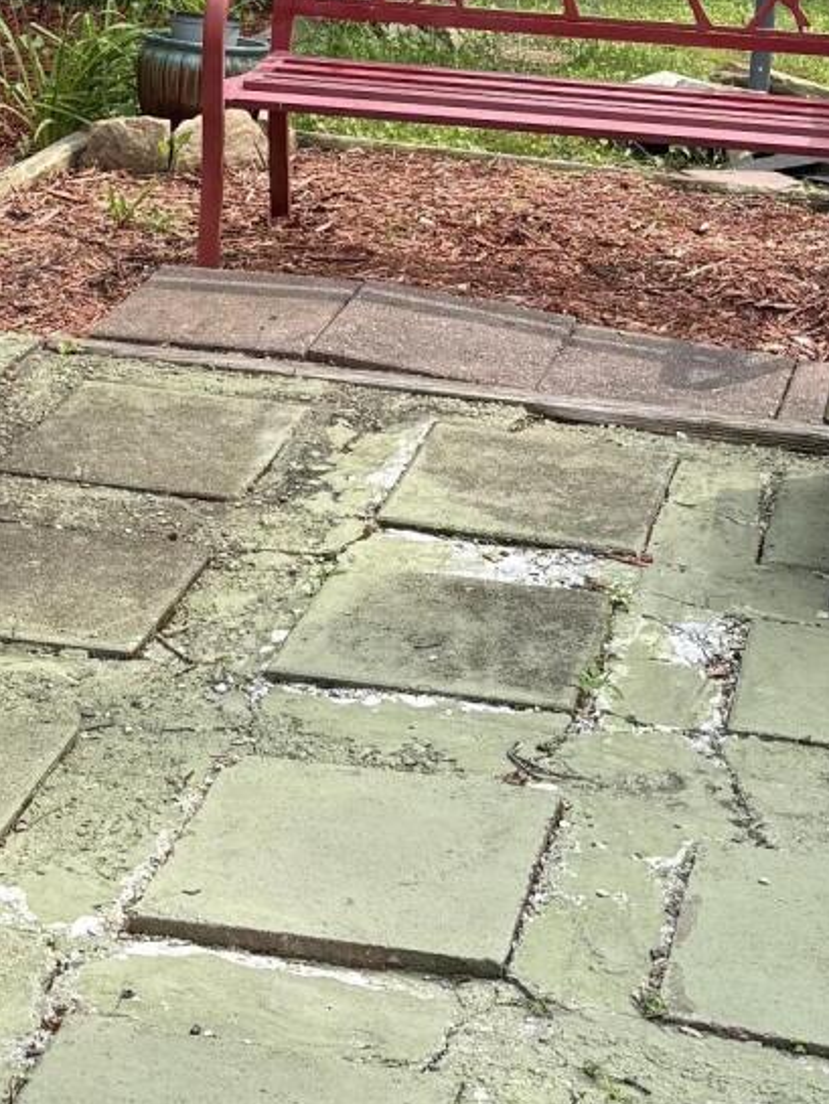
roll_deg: -0.1
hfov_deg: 16.8
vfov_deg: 21.5
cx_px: 349
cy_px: 22
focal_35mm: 88
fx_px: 2809
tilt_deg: -9.9
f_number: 1.78
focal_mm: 6.76
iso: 80
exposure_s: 1/1091
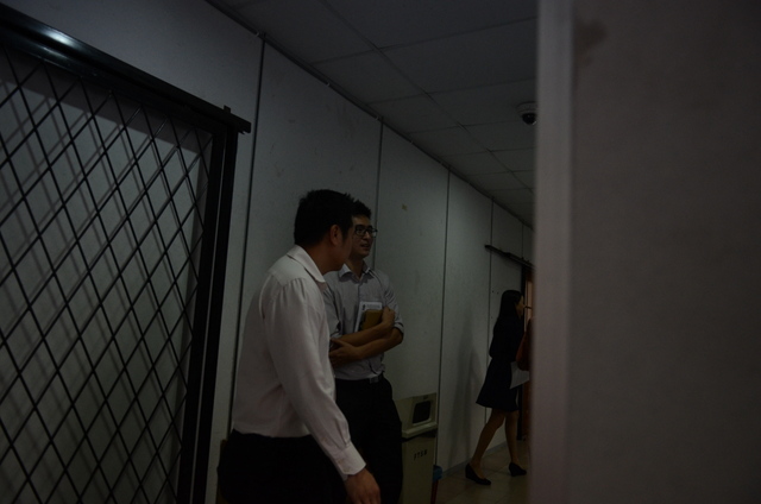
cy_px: 252
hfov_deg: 70.5
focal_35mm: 26
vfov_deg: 50.2
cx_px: 380
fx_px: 538
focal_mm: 17
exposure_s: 1/250
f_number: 2.8
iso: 1000
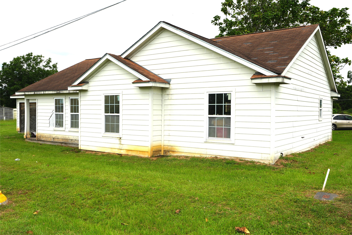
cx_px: 176
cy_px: 118
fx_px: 323
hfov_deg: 57.2
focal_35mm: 33
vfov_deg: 40.0
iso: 100
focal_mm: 33
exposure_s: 1/160
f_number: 10
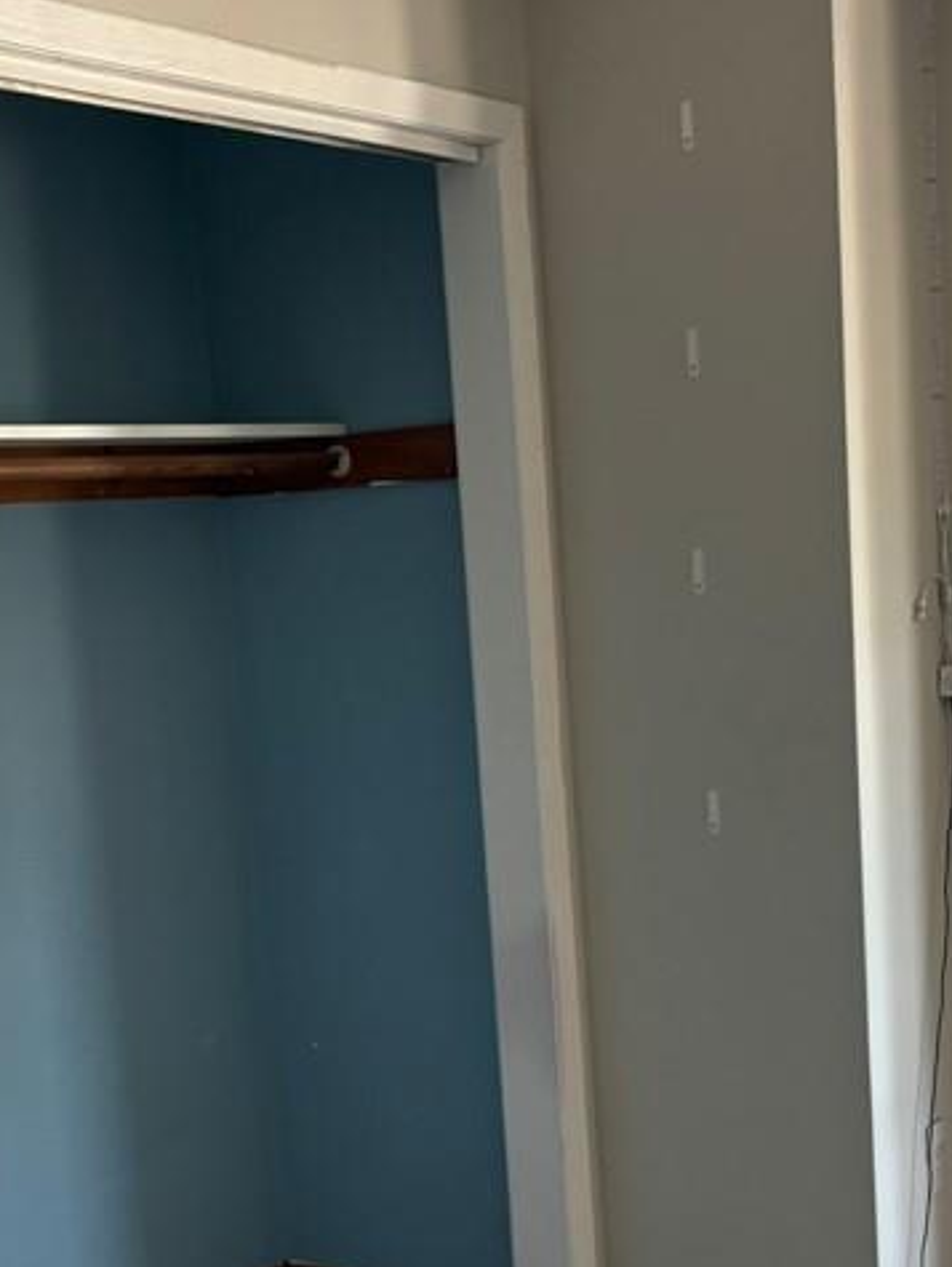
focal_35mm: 56
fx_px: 2051
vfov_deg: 34.0
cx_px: 488
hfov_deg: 26.1
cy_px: 851
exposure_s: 1/76
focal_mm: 5.96
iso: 125
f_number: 1.6
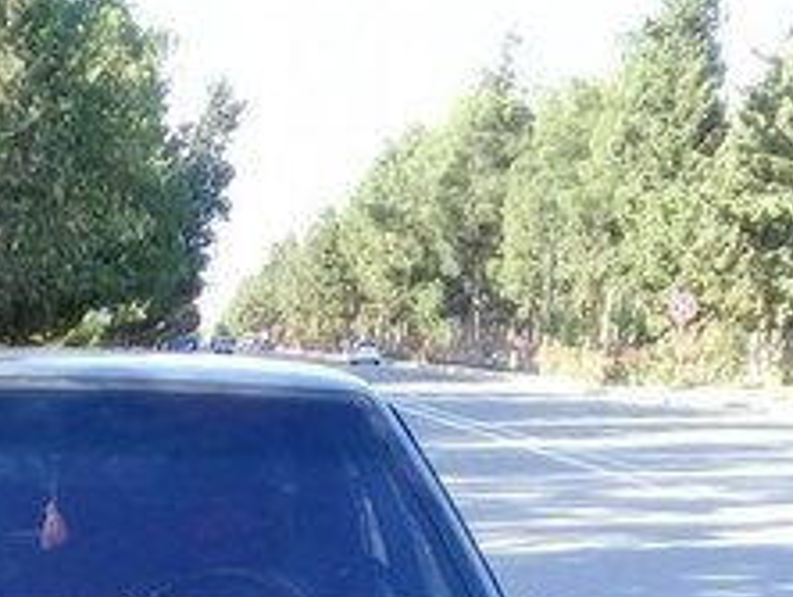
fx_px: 2110
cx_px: -46
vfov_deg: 15.0
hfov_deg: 20.4
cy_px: 867
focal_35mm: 92
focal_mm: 3.3
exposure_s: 1/162
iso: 50
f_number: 2.2
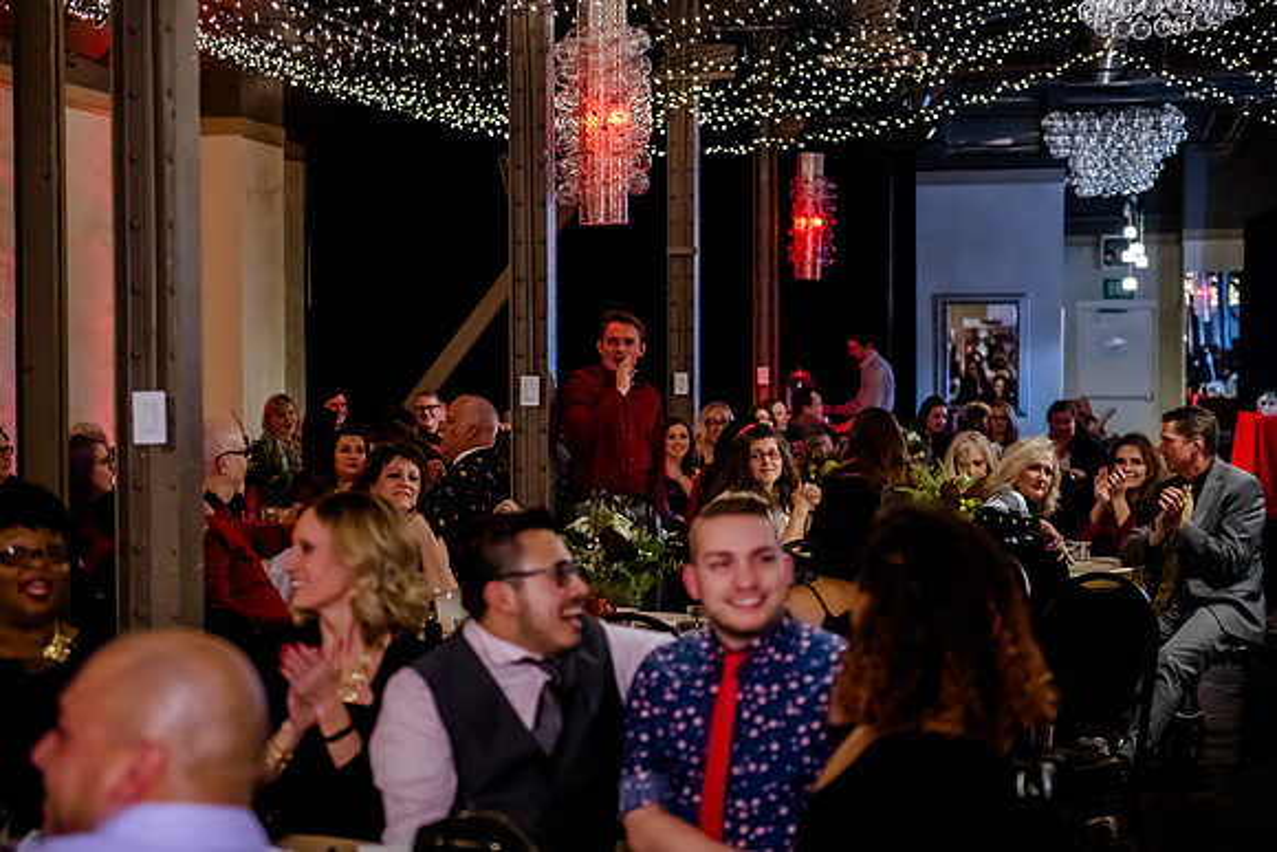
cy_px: 426
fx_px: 2574
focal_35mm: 73
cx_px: 638
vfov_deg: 18.8
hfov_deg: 27.9
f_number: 2.8
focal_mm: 70
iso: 5000
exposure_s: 1/200
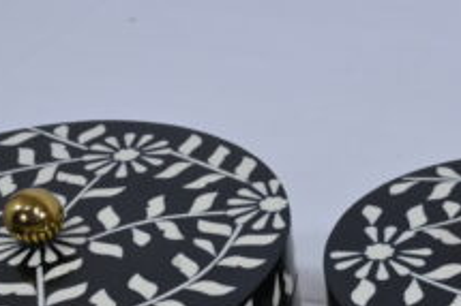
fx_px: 1233
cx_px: 405
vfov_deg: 13.8
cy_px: 358
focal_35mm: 96
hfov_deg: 20.8
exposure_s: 1/125
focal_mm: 34.5
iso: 640
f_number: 9
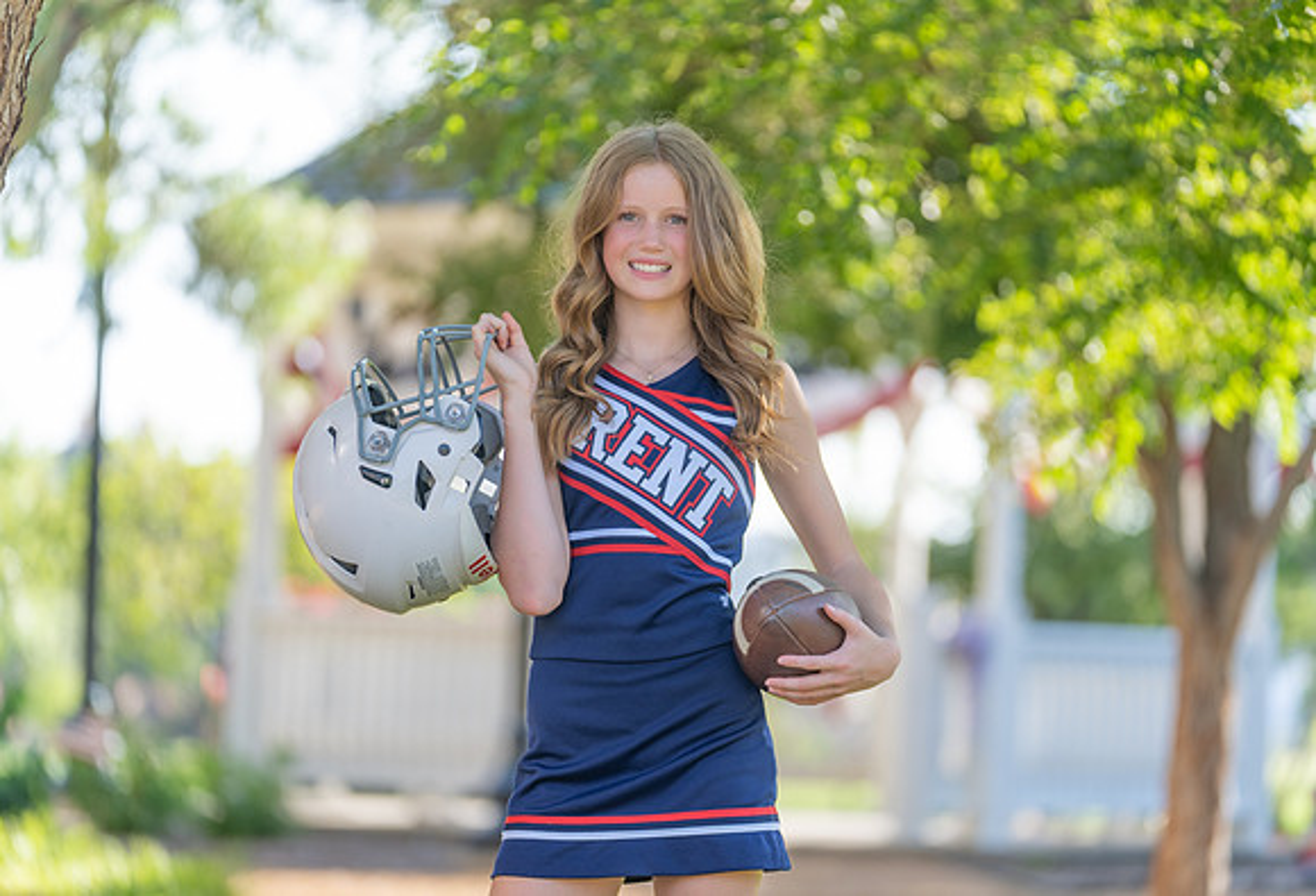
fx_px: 6041
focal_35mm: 164
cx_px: 665
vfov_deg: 8.5
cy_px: 471
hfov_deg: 12.4
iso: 100
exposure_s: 1/320
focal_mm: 152
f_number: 2.8
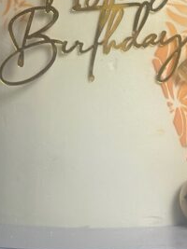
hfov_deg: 8.1
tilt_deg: +2.4
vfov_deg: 10.6
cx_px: 99
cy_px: -45
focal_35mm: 184
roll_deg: +1.0
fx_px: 1326
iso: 64
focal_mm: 6.86
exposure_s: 1/139
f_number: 1.78
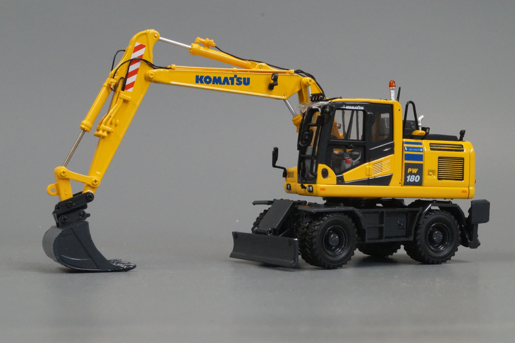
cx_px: 258
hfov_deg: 27.0
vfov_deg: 18.2
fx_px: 1072
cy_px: 172
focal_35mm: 75
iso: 3200
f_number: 20
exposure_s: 1/20
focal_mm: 50
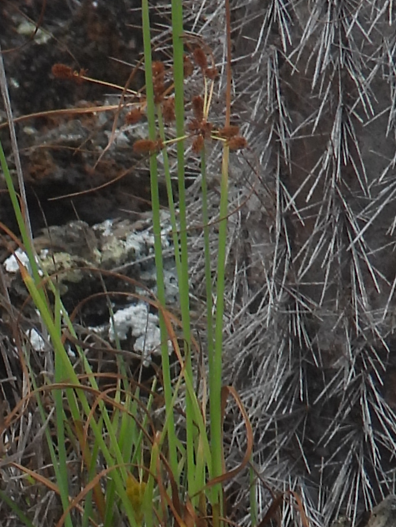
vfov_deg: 3.0
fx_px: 10029
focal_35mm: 658
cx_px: -209
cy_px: 1081
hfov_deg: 2.3
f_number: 4
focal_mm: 22.5
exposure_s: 1/400
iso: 100
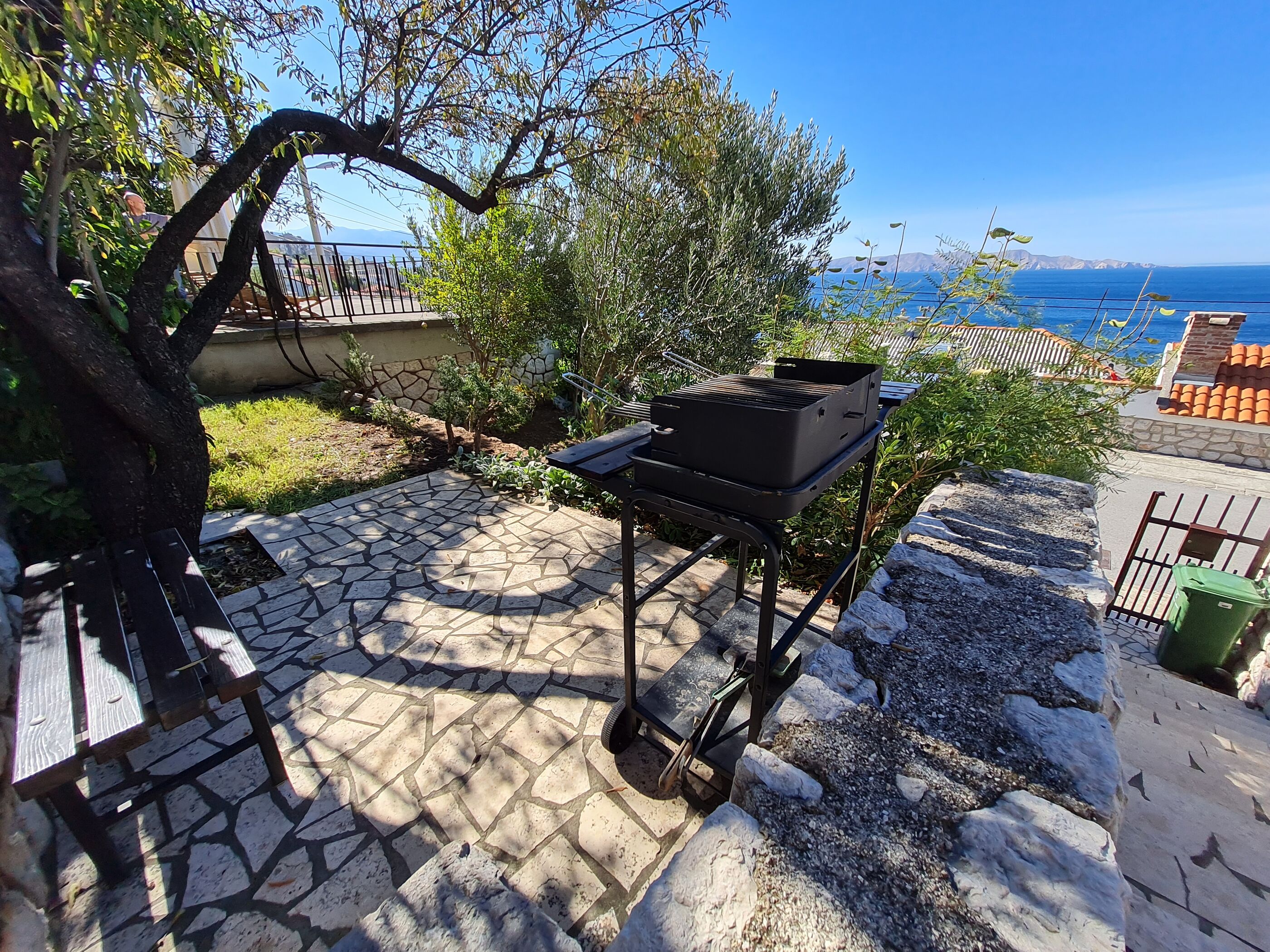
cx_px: 635
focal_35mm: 13
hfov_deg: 106.2
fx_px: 477
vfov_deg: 89.9
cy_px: 476
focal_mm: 1.74
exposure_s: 1/740
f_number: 2.2
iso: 50
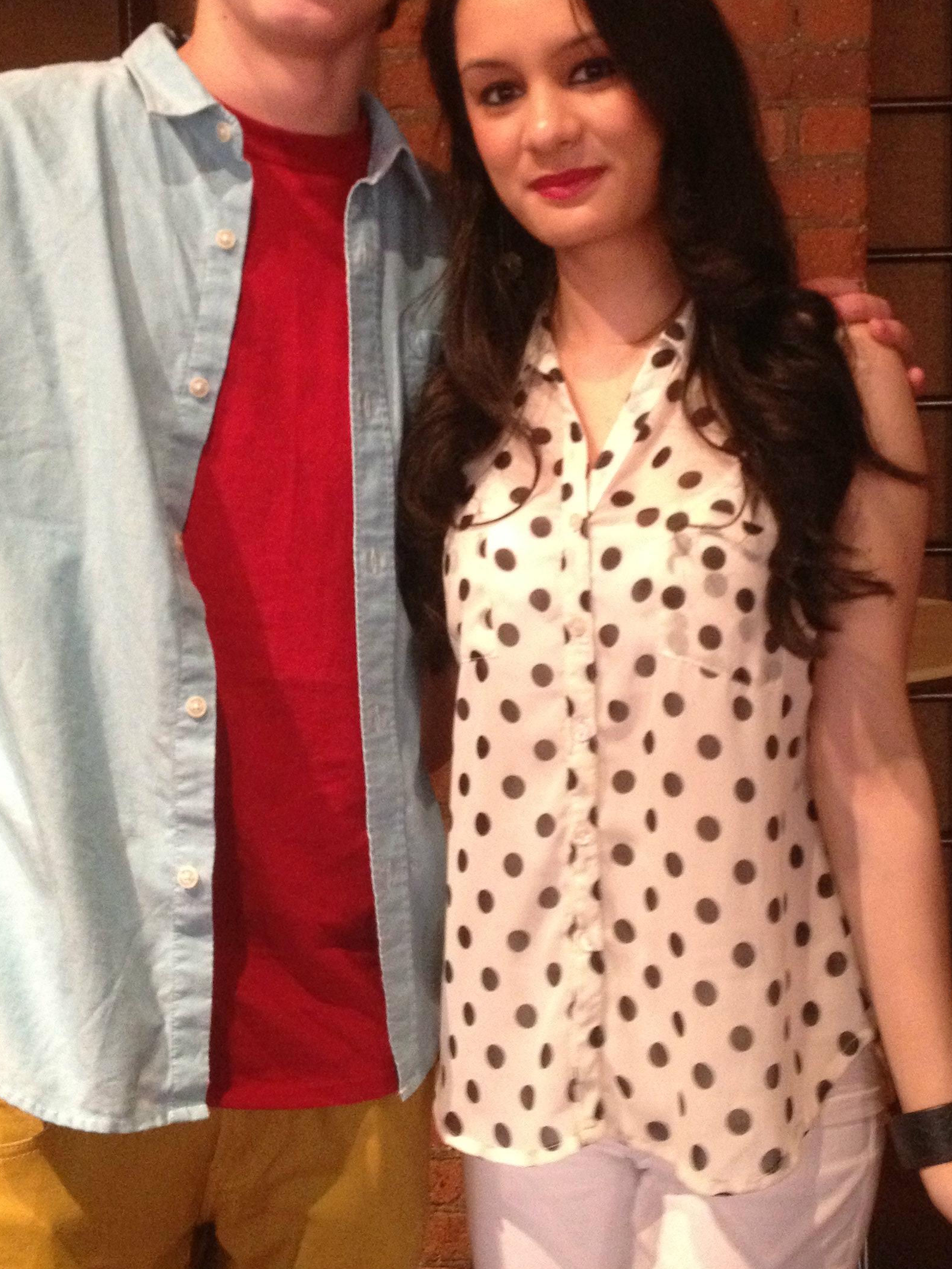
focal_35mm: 54
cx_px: 510
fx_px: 1980
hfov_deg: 27.0
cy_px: 516
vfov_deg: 35.4
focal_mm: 4.28
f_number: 2.4
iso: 400
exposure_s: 1/17
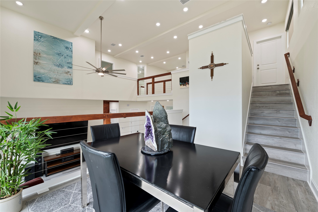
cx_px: 159
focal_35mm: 15
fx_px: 132
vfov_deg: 77.2
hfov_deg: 100.4
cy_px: 106
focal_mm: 15
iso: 125
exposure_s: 1/3
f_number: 4.5
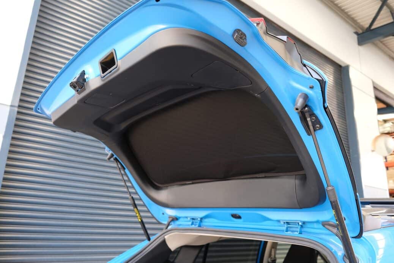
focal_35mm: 27
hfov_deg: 67.4
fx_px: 295
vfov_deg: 47.9
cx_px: 197
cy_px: 132
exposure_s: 1/60
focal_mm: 18
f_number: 2.8
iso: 160
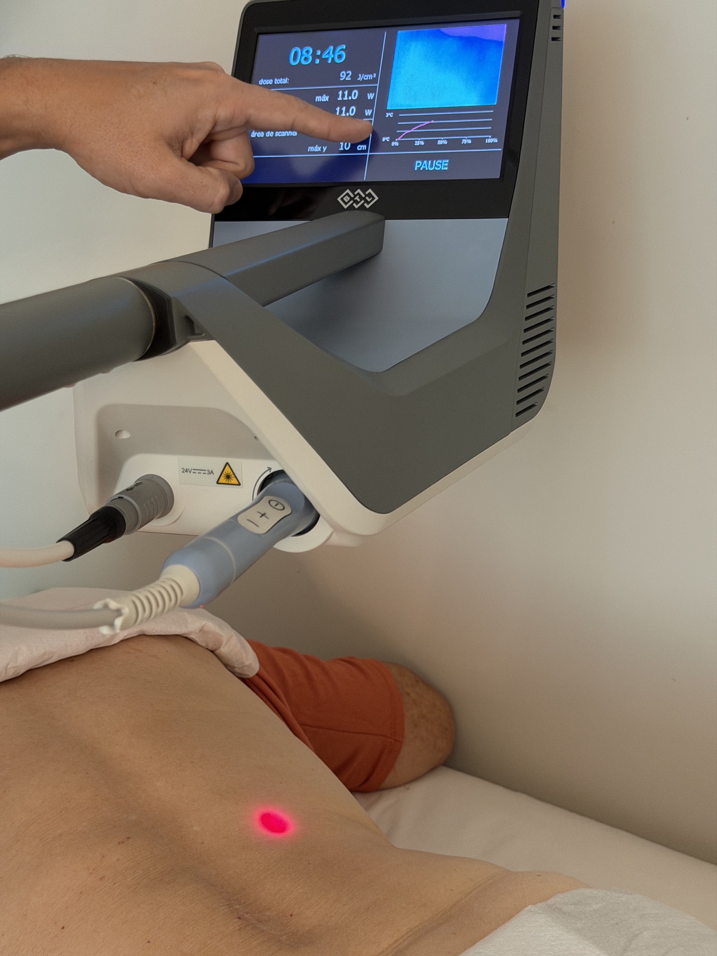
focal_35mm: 48
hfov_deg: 30.3
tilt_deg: -18.0
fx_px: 1326
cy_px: 478
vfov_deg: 39.7
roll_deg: +0.4
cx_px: 358
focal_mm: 6.76
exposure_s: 1/60
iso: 250
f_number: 1.78
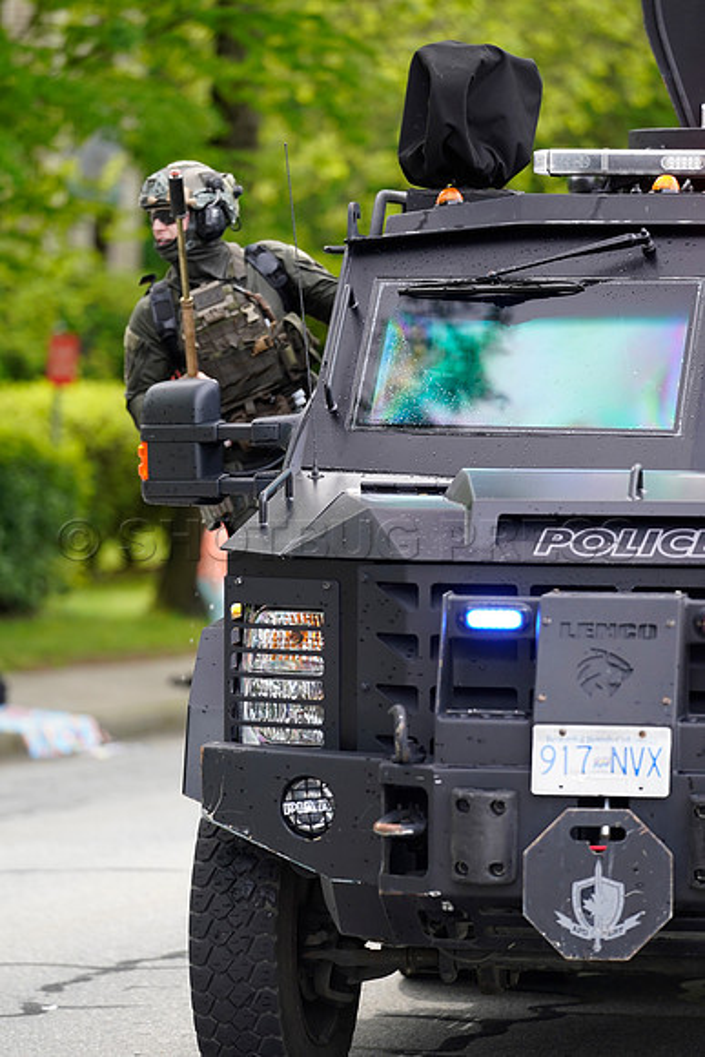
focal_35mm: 191
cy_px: 528
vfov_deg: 10.8
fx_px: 5607
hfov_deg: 7.2
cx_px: 352
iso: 640
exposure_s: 1/400
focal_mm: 191
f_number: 3.2
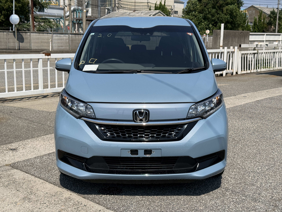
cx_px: 141
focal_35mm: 48
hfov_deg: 39.7
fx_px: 391
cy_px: 106
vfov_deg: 30.3
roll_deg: -1.0
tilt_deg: -9.7
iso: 80
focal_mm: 6.76
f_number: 1.78
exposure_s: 1/8772
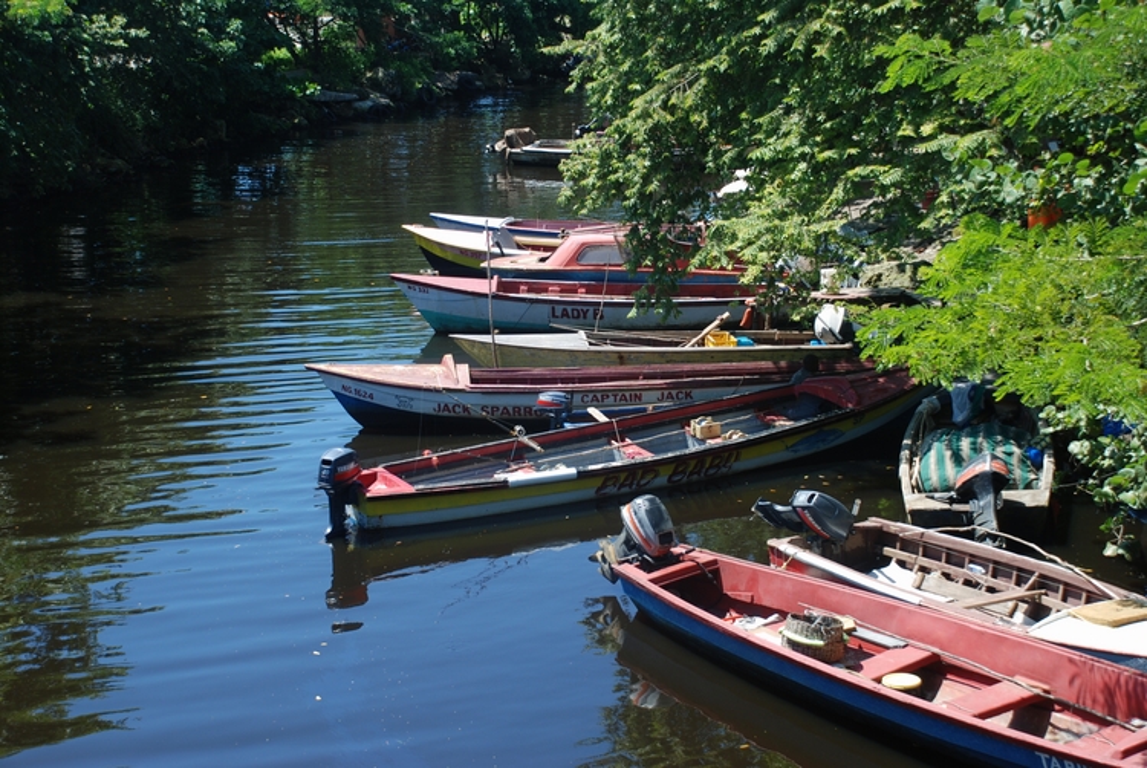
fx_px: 2105
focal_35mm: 66
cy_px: 384
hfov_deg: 30.5
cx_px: 574
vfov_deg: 20.7
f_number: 5.6
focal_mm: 44
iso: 100
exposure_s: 1/125
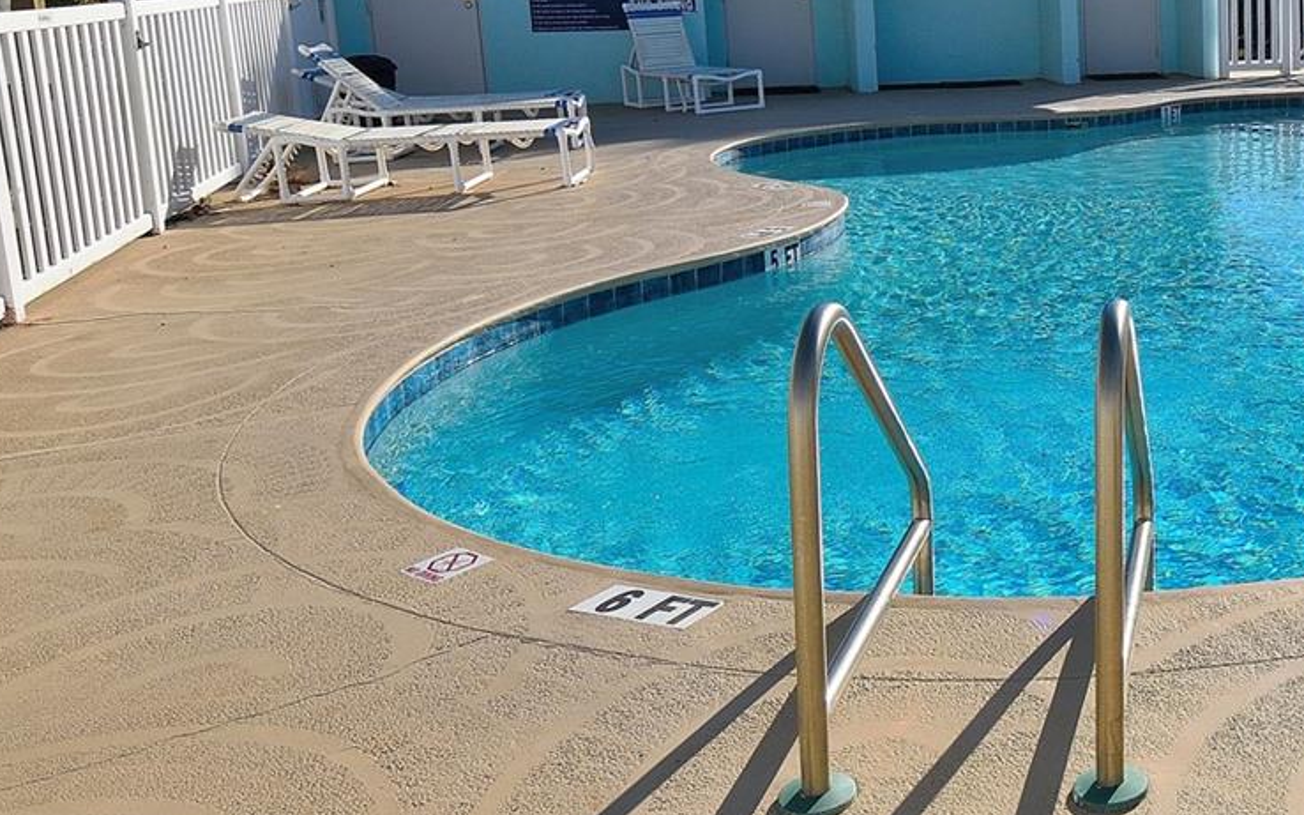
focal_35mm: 43
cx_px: 1246
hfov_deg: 41.3
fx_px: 1532
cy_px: 246
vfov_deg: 29.5
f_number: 11
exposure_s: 1/500
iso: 200
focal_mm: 13
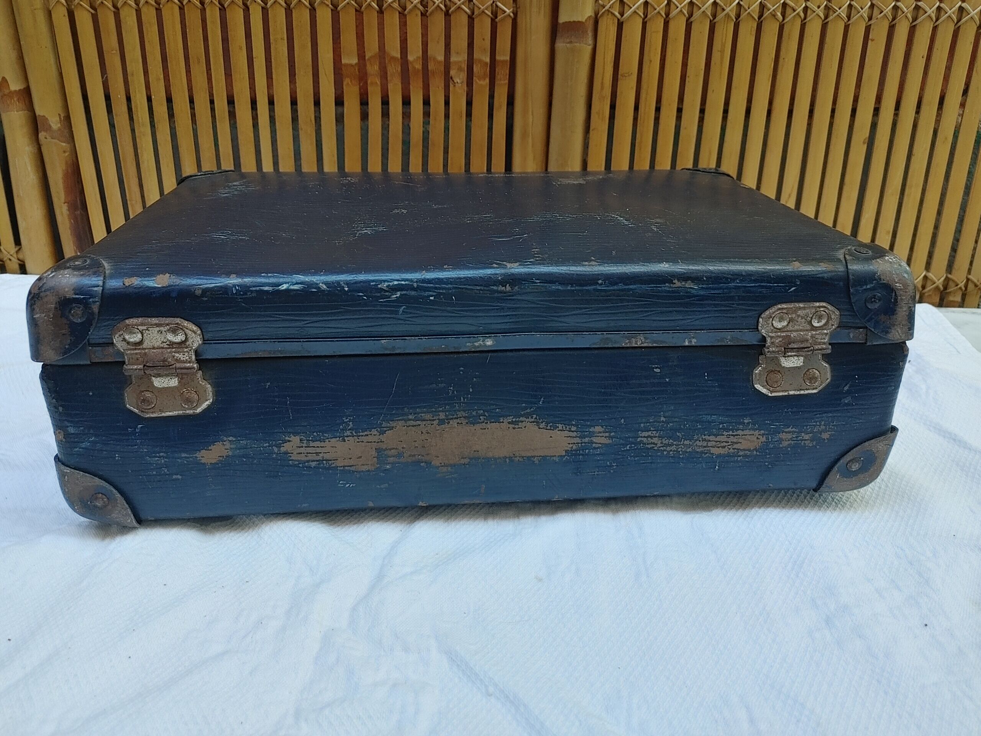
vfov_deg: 53.1
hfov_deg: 67.3
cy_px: 368
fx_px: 737
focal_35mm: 26
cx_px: 490
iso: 100
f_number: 1.8
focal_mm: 4.81
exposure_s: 1/100
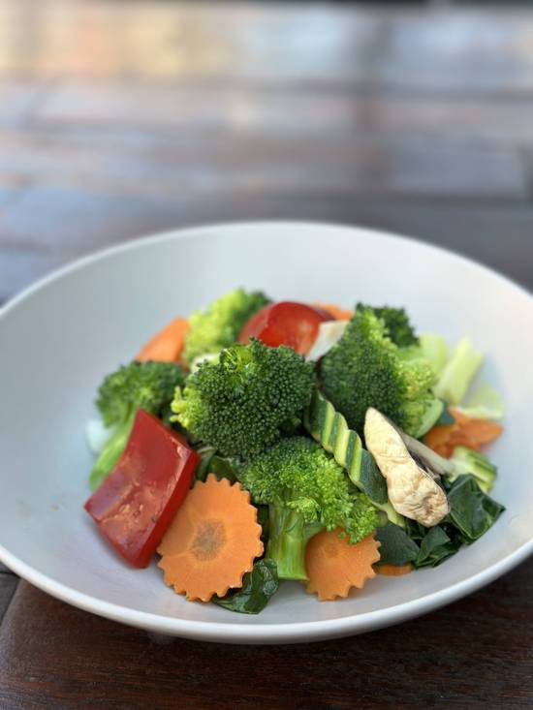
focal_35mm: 48
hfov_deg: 30.3
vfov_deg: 39.7
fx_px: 985
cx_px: 266
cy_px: 355
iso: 80
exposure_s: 1/372
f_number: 1.78
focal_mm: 6.86
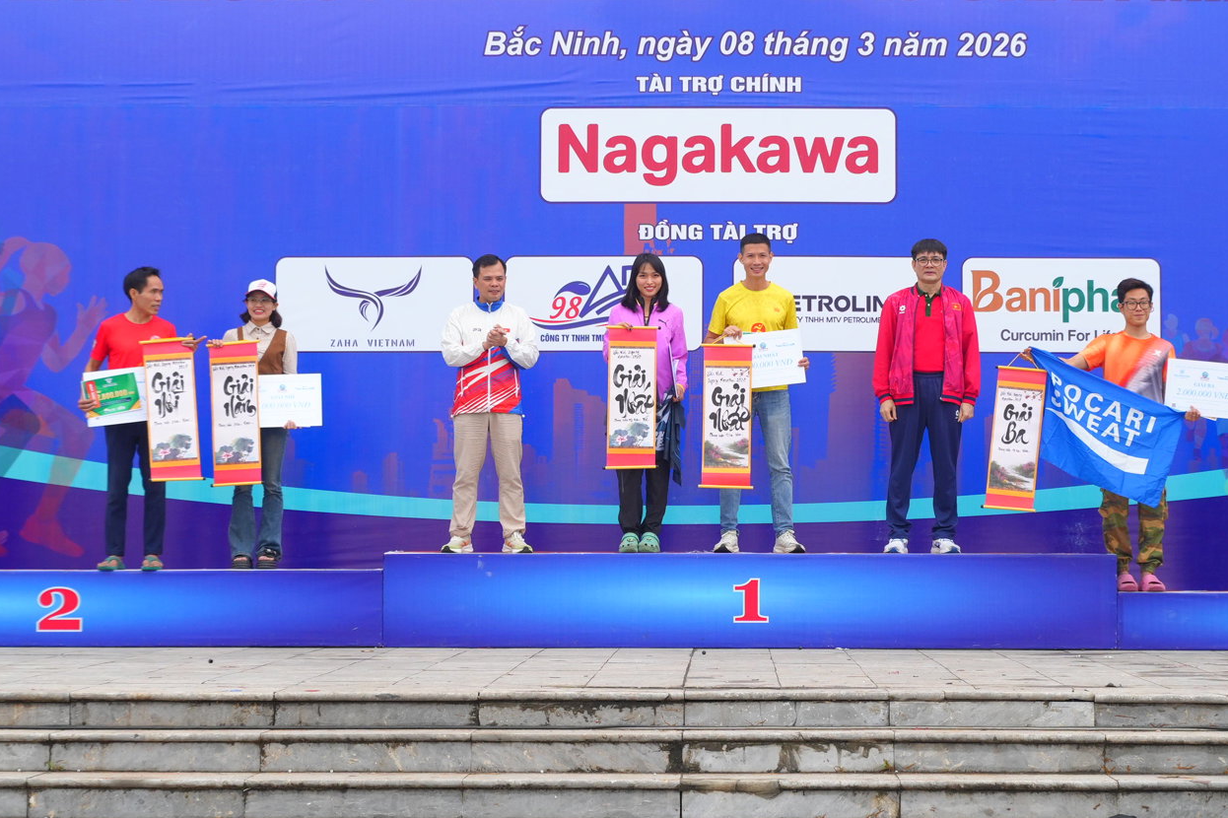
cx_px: 689
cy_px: 277
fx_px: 3308
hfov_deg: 21.0
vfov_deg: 14.1
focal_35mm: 97
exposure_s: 1/500
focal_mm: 59
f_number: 3.5
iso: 250
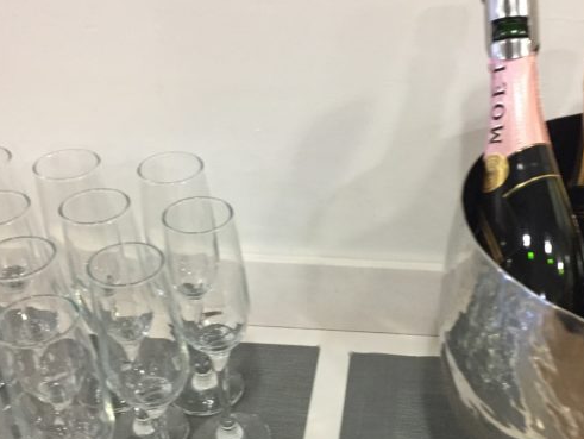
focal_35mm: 49
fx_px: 827
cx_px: 353
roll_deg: +0.8
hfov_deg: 38.7
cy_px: 311
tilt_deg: -38.6
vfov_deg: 29.4
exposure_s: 1/33
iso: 250
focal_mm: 4.15
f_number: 2.2
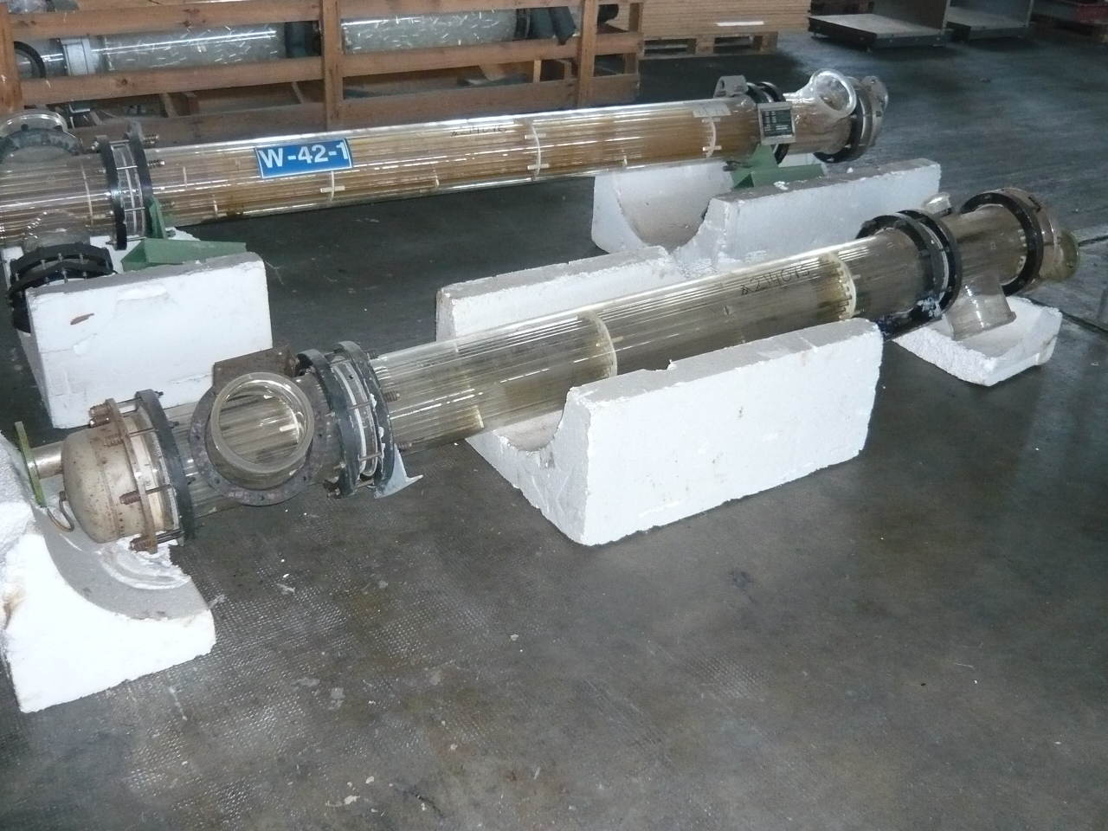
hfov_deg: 55.4
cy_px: 416
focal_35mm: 33
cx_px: 554
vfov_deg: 42.9
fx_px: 1056
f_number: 2.8
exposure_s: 1/30
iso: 400
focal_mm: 4.6
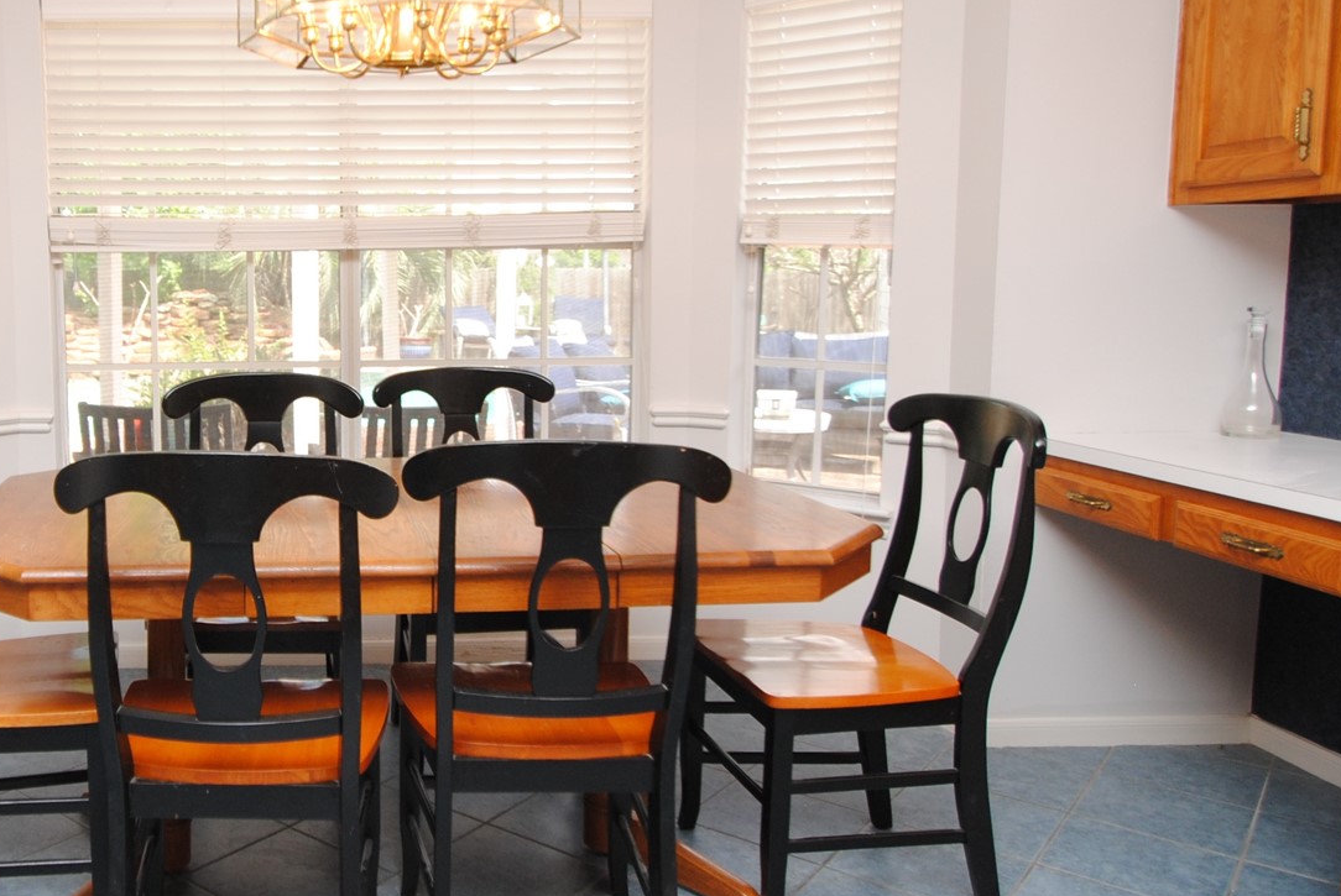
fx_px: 1119
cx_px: 293
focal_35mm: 30
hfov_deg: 57.8
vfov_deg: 43.6
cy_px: 391
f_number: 4
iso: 200
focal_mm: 10
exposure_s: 1/60
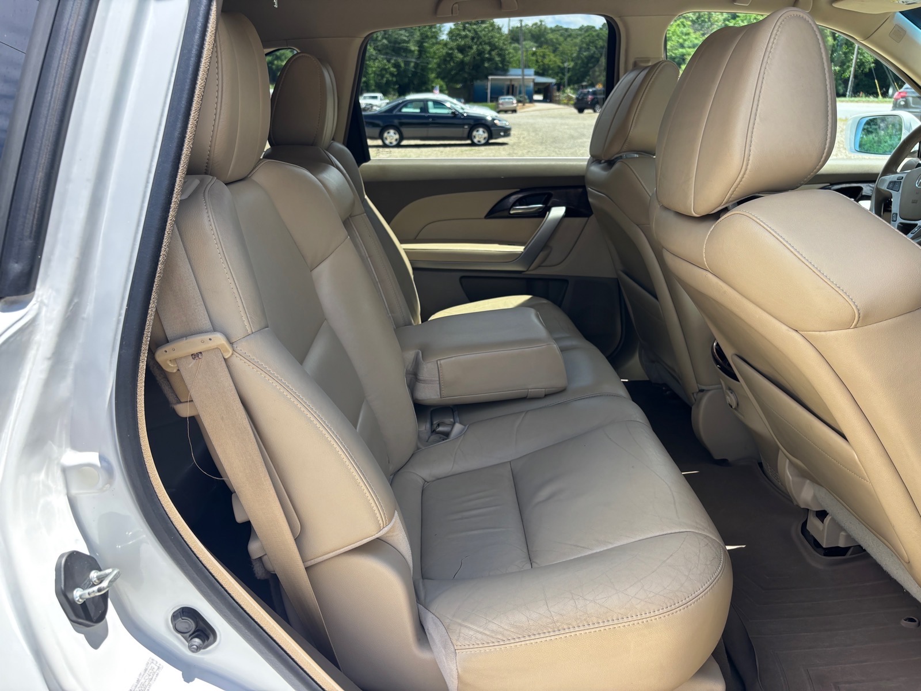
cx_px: 460
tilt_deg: -17.2
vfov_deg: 53.1
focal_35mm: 26
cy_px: 346
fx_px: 692
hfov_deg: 67.3
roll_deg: -1.4
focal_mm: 5.96
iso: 50
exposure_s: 1/498
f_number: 1.6
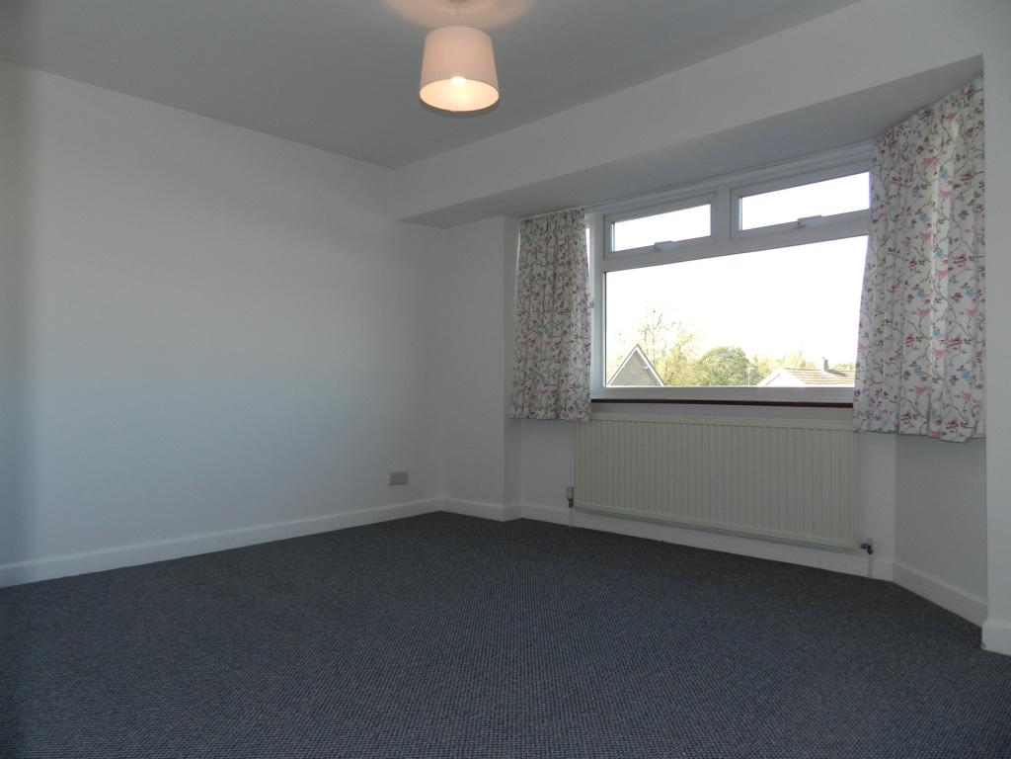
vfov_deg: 58.9
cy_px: 380
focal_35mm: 23
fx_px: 672
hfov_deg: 73.9
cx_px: 506
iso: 160
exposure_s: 1/160
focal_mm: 4
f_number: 3.4
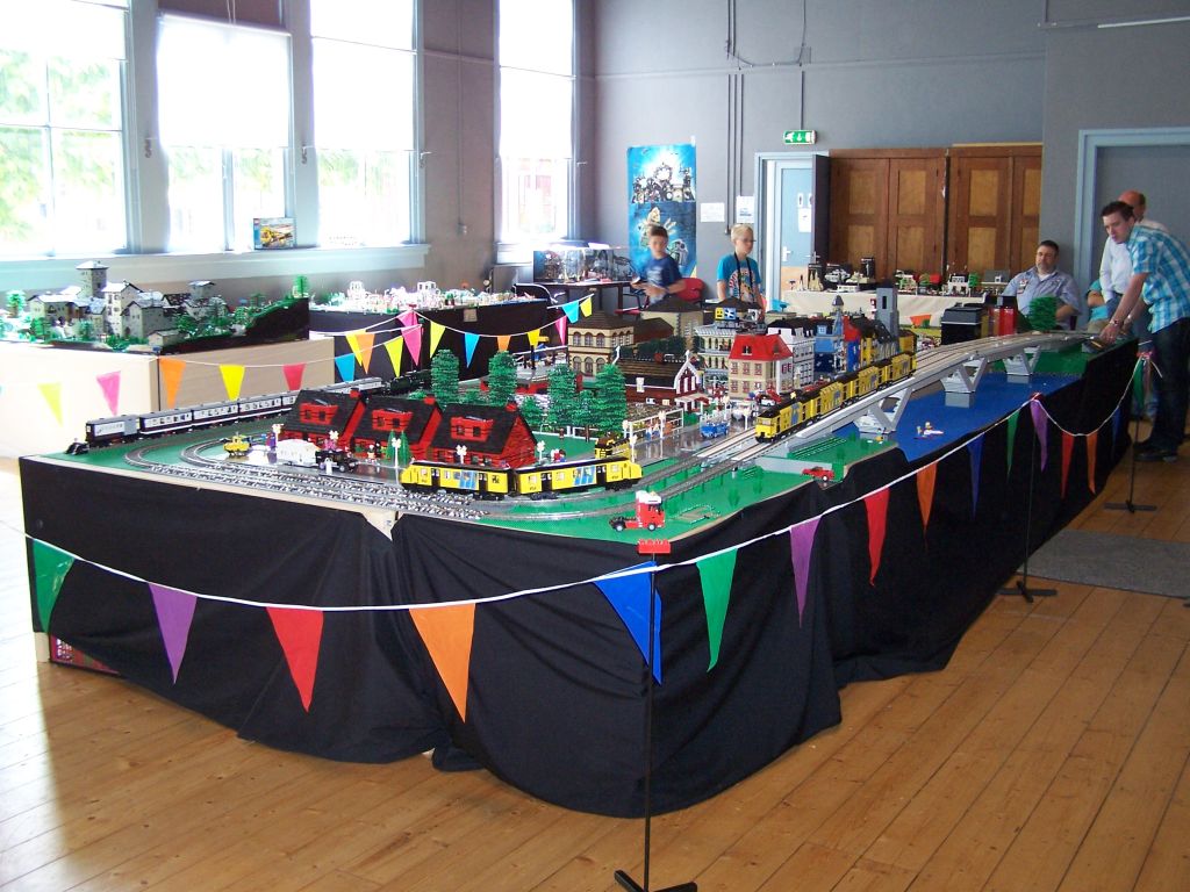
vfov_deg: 37.7
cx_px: 595
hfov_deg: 49.0
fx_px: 1306
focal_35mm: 38
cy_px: 446
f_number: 2.8
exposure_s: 1/60
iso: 140
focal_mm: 6.3
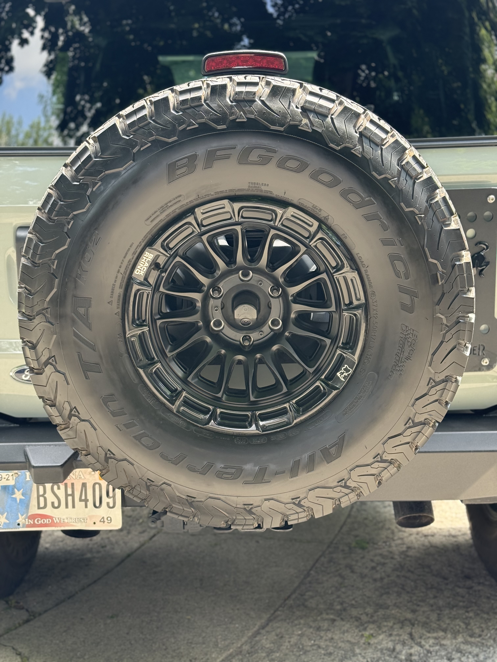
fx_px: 919
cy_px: 331
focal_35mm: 48
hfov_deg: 30.3
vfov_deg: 39.7
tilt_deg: -13.9
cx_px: 248
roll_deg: -1.7
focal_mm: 6.76
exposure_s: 1/240
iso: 125
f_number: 1.78
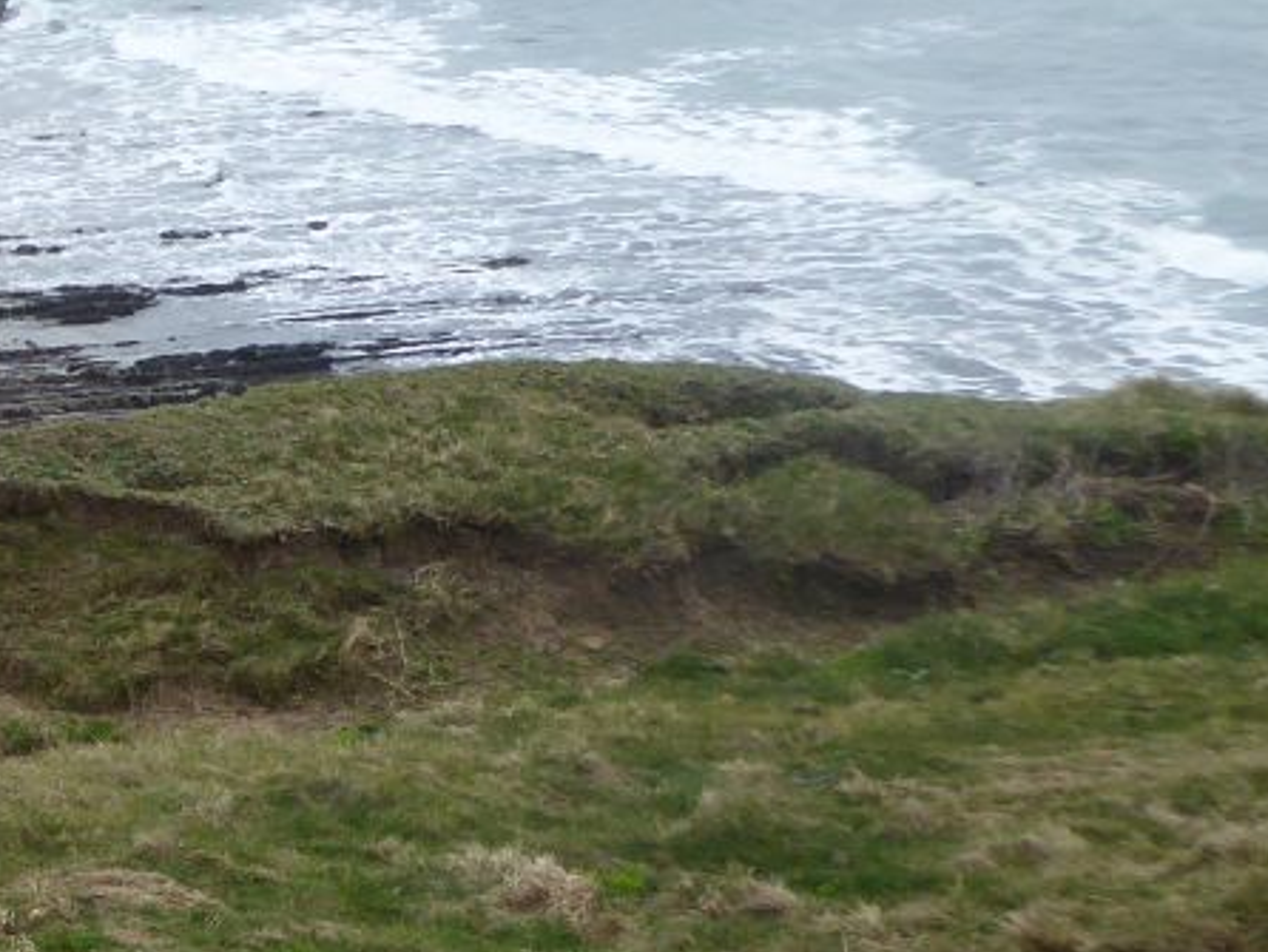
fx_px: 3812
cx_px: -844
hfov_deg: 16.5
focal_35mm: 104
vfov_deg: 14.2
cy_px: 591
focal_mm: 5
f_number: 3.5
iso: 100
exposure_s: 1/640
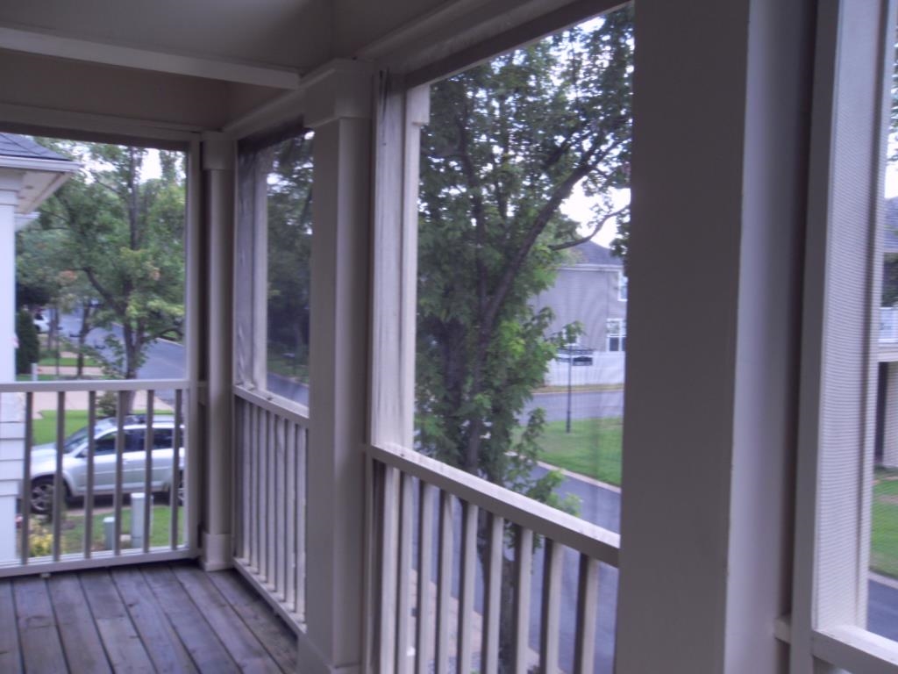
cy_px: 337
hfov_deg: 52.6
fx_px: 908
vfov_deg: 40.7
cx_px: 449
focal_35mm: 35
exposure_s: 1/60
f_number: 3.5
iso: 80
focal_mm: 6.3
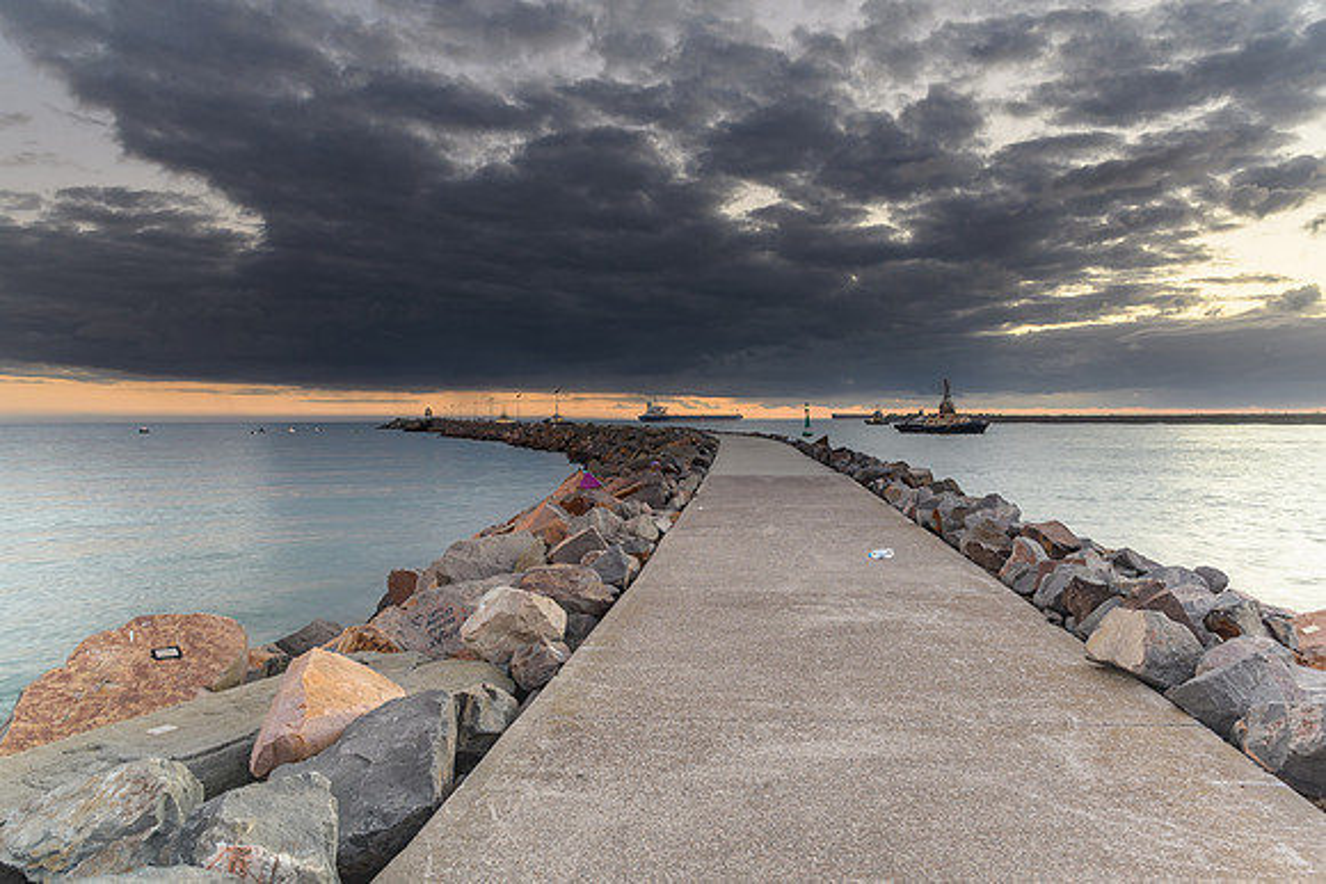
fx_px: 894
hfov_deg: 73.1
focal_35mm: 24
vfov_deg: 52.7
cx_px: 663
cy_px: 442
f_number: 5.6
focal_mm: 16
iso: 200
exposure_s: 1/1.25
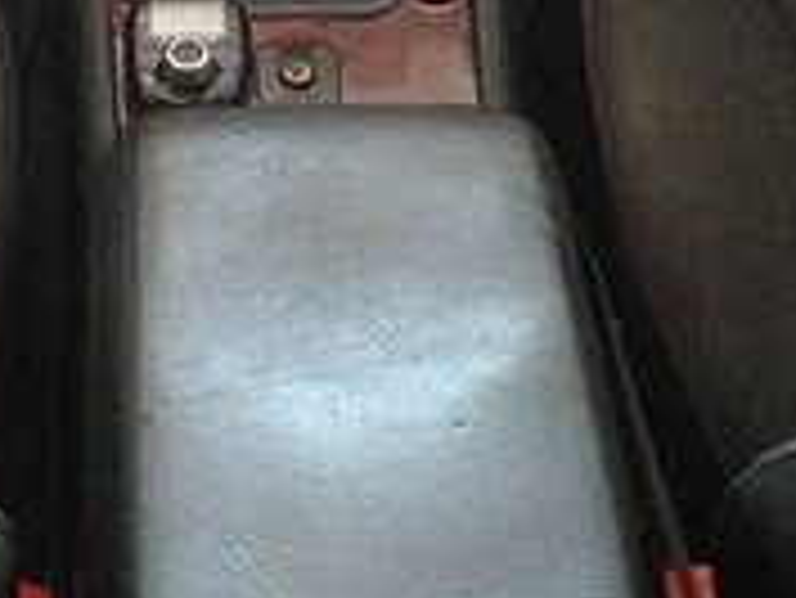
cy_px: -474
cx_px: 193
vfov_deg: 11.2
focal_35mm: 123
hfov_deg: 15.9
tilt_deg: -33.3
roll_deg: -0.2
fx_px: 2830
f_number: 2.4
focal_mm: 4.12
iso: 250
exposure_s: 1/20
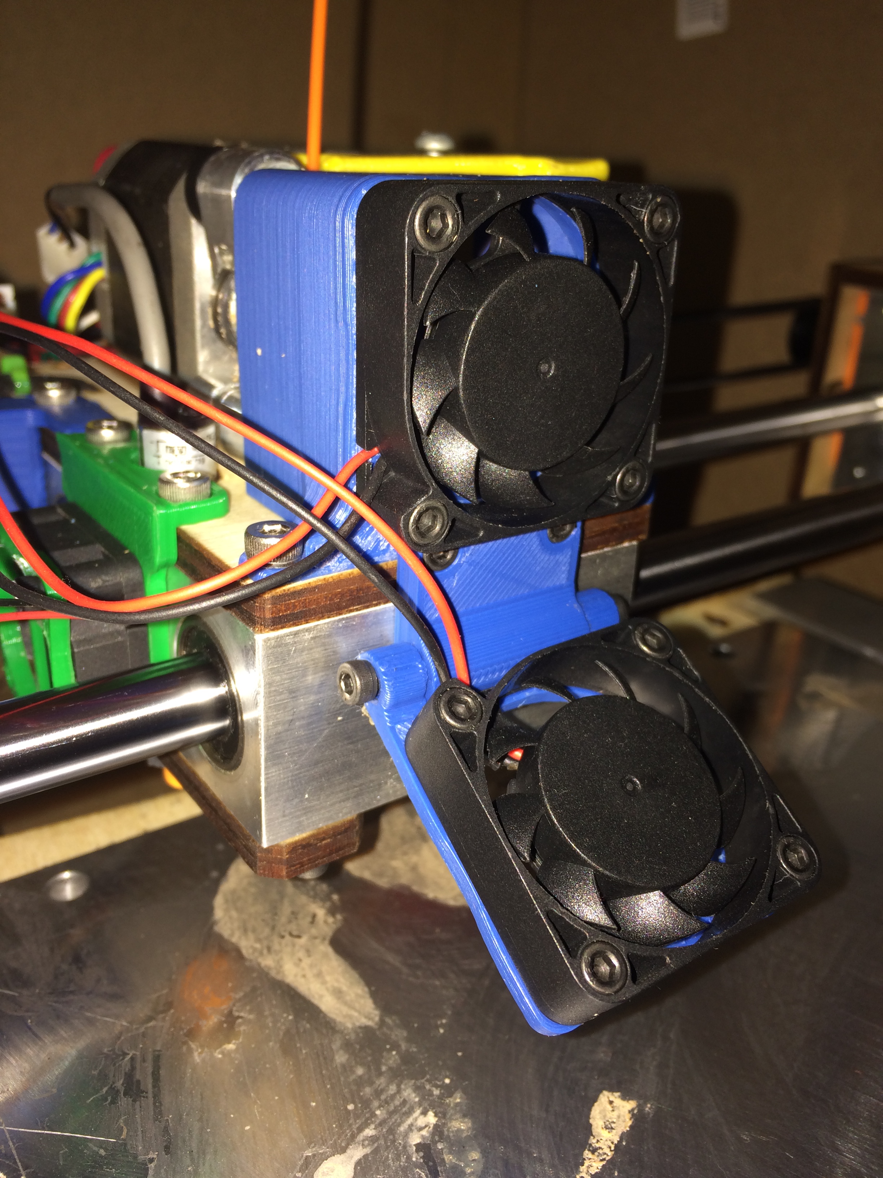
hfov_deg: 48.2
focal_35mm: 29
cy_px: 589
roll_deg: -2.0
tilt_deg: -25.7
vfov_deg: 61.7
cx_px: 442
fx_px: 986
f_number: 2.2
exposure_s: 1/38
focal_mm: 4.15
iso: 32
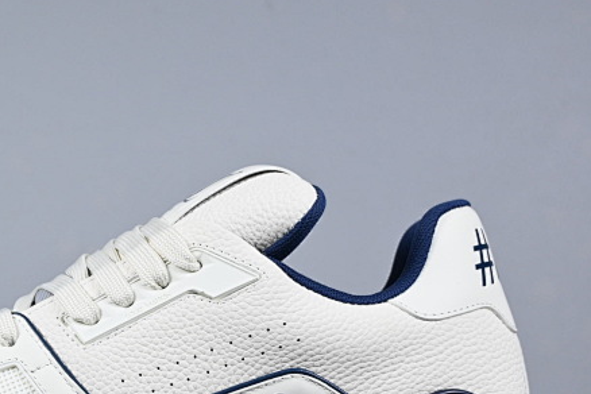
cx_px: 119
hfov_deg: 19.4
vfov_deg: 13.1
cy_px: 322
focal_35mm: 104
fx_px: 1707
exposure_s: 1/125
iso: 400
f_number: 5.6
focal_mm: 38
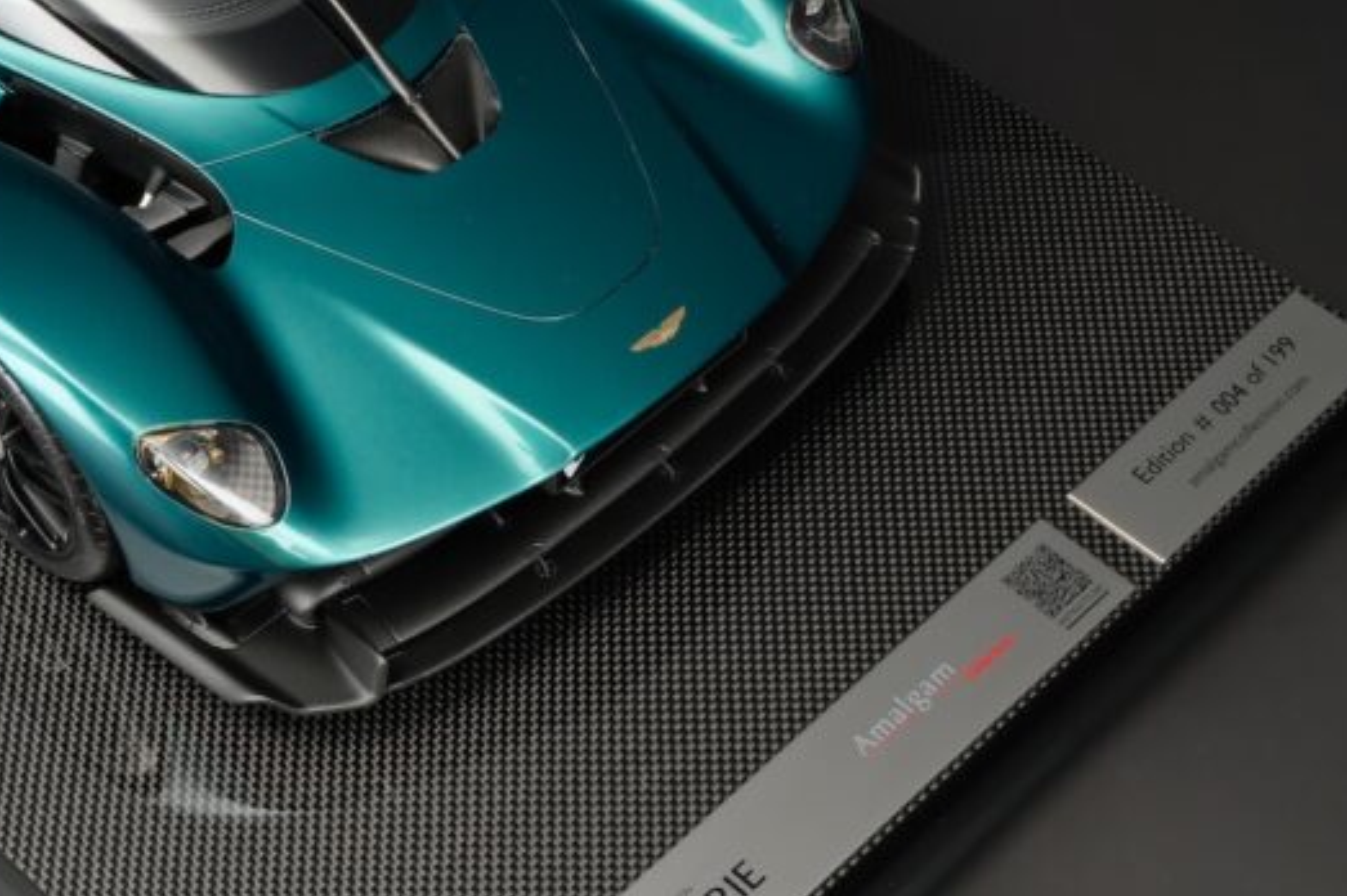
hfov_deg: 29.2
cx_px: 605
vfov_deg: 19.5
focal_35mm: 69
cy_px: 700
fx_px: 2580
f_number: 20
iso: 320
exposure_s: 1/125
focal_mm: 29.2
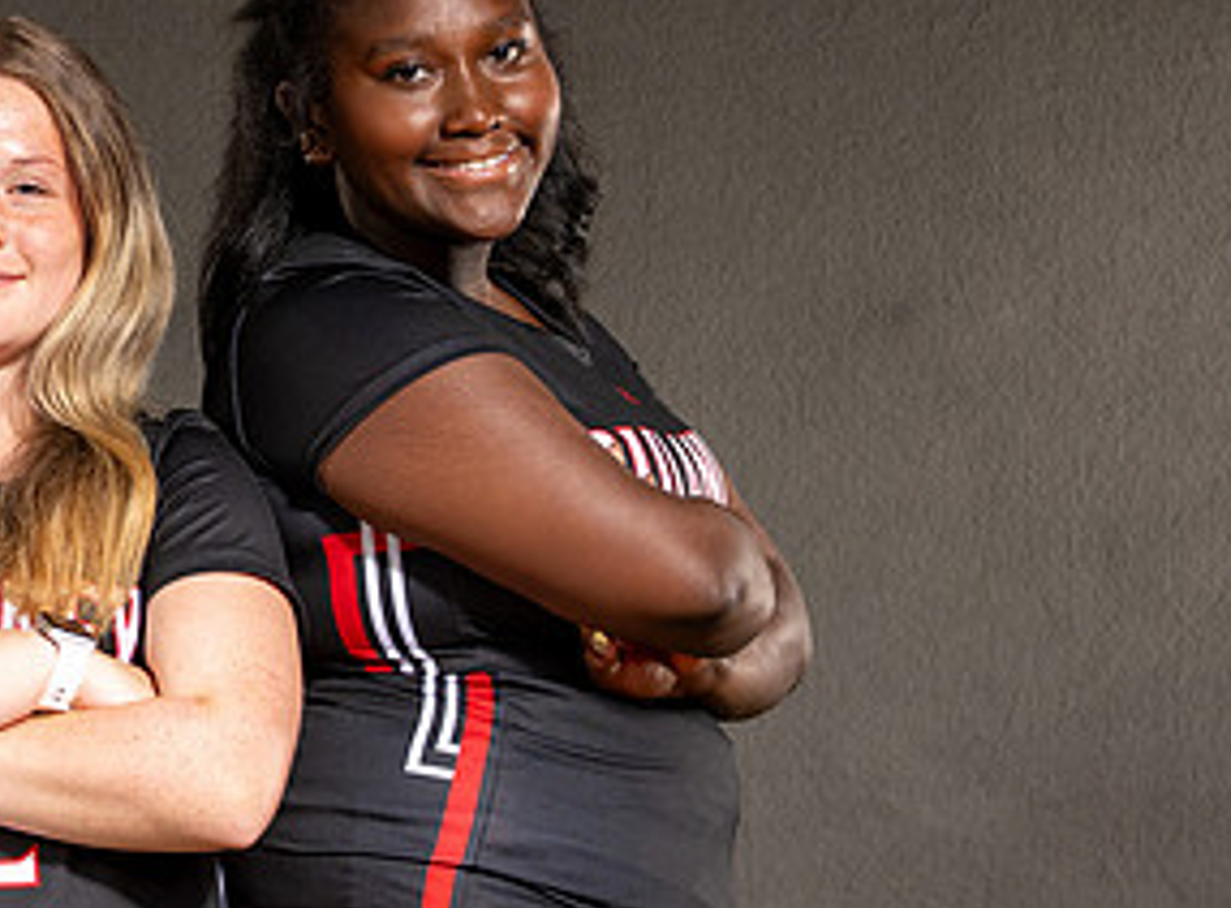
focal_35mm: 201
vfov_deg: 7.3
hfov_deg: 9.8
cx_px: -27
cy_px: 439
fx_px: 7106
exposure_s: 1/80
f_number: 6.3
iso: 160
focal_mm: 70
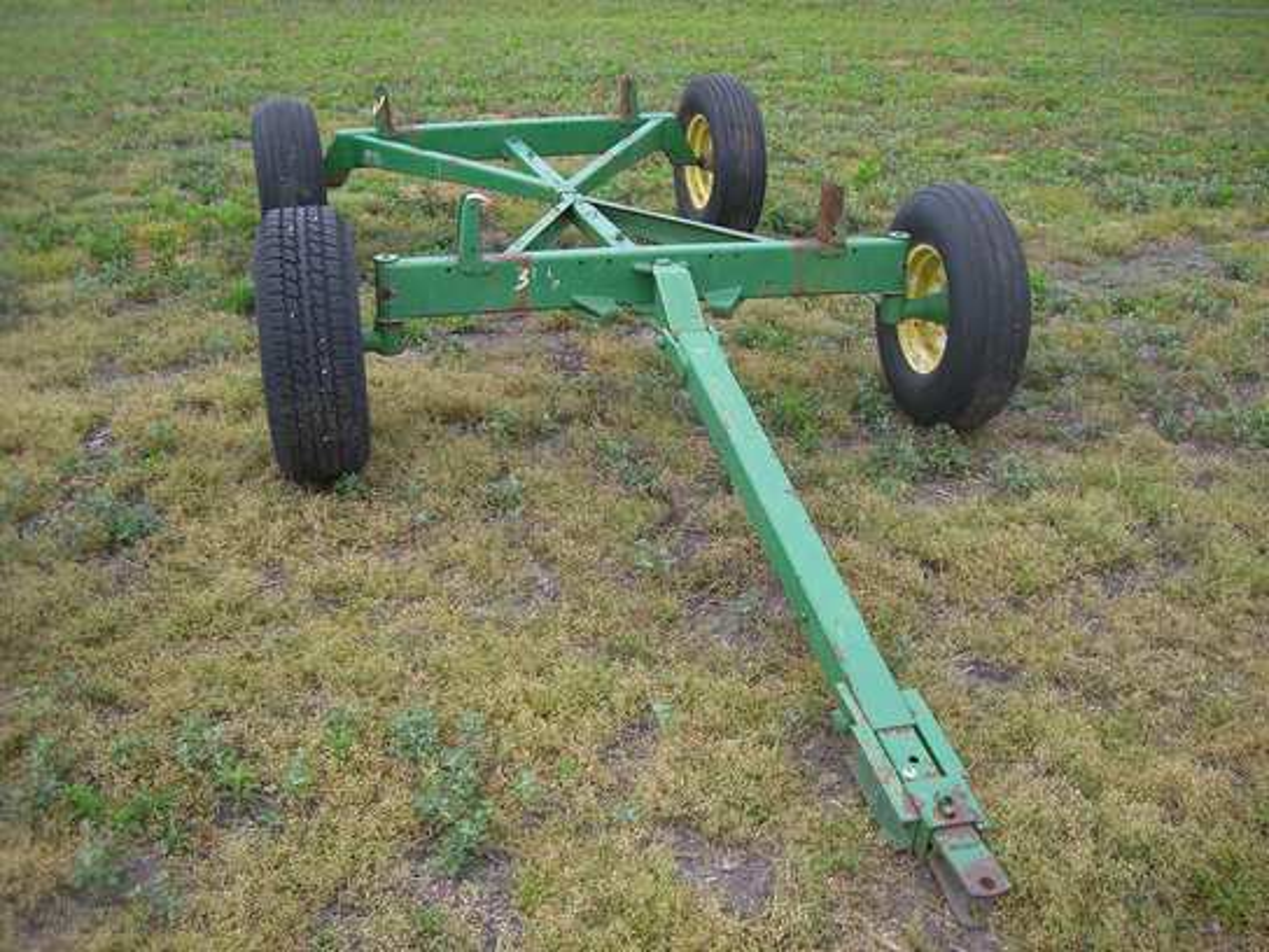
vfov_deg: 37.7
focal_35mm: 38
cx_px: 634
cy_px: 476
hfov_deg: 49.0
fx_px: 1393
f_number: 2.7
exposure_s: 1/320
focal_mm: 6.2
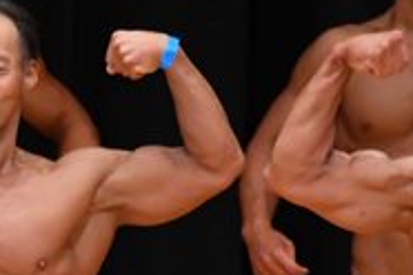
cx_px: 72
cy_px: 435
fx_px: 13628
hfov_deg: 1.7
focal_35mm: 1188
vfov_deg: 1.2
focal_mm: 190
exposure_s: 1/400
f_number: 5.6
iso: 3200
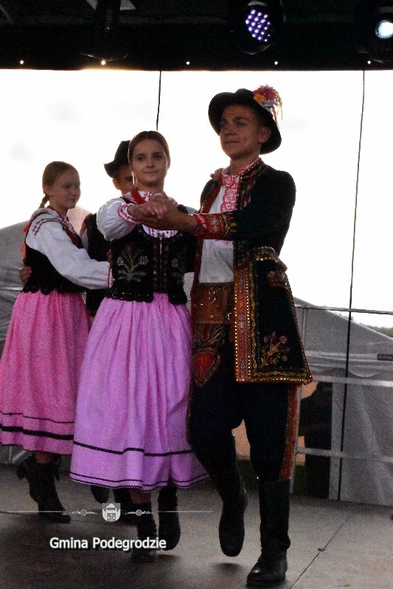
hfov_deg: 22.6
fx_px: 983
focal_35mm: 60
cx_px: 196
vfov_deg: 33.4
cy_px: 294
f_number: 22
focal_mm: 40
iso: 25600
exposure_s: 1/2000
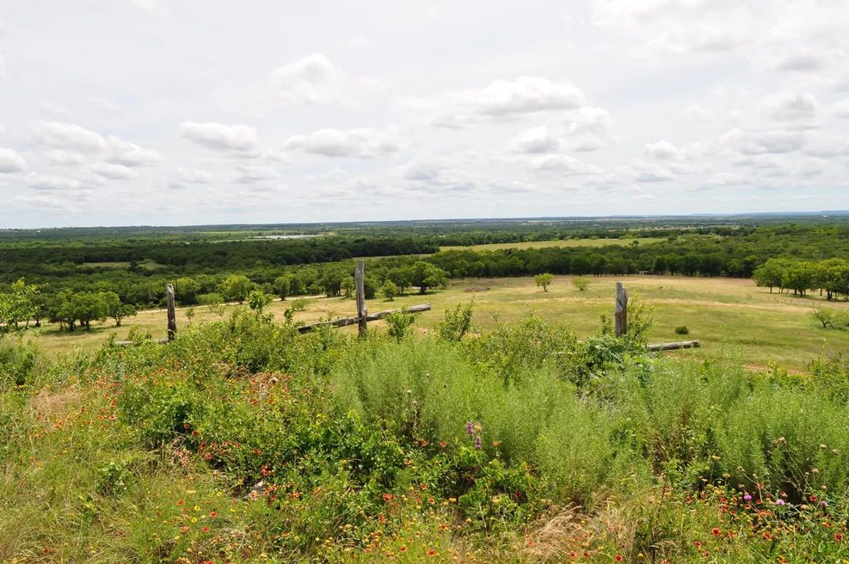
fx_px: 660
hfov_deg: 65.5
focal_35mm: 28
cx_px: 419
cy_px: 291
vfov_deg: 46.3
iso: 200
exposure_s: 1/320
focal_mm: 18
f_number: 10
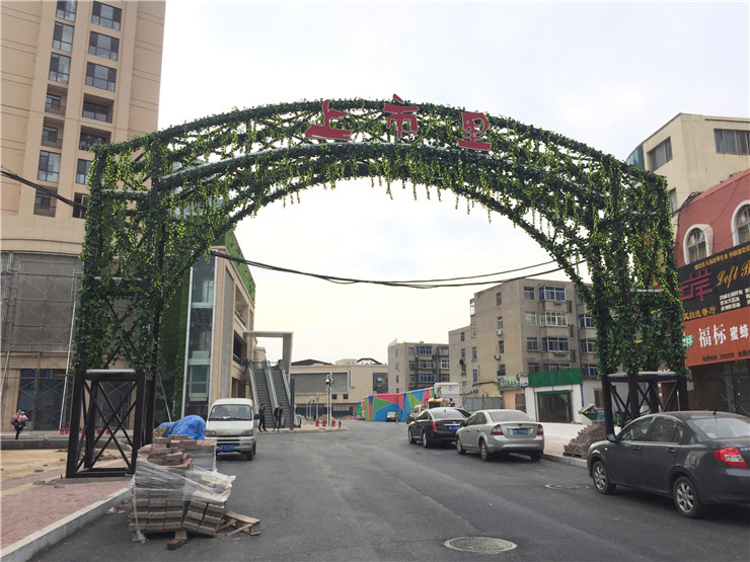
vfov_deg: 48.2
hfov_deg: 61.7
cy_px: 281
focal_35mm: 29
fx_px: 628
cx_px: 375
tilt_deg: +13.6
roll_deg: -0.8
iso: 32
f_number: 2.2
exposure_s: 1/2475
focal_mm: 4.15
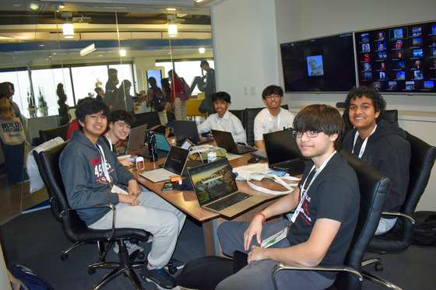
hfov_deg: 67.4
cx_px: 218
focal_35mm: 27
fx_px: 327
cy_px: 145
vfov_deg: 47.9
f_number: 4.5
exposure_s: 1/80
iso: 800
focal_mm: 18
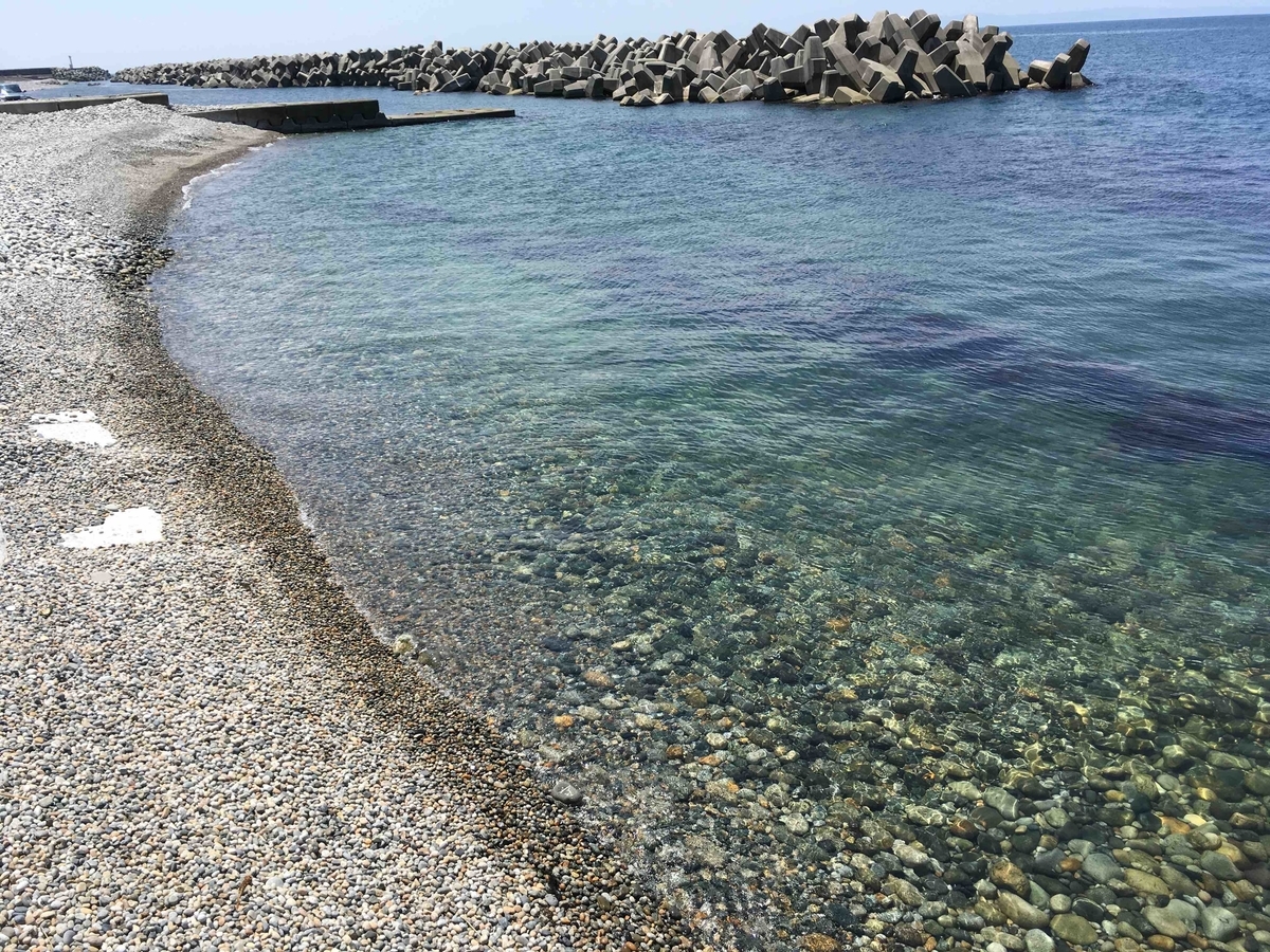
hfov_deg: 61.7
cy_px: 476
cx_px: 635
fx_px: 1064
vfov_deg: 48.2
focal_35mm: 29
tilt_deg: -21.3
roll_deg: +2.7
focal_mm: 4.15
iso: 25
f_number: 2.2
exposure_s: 1/1672
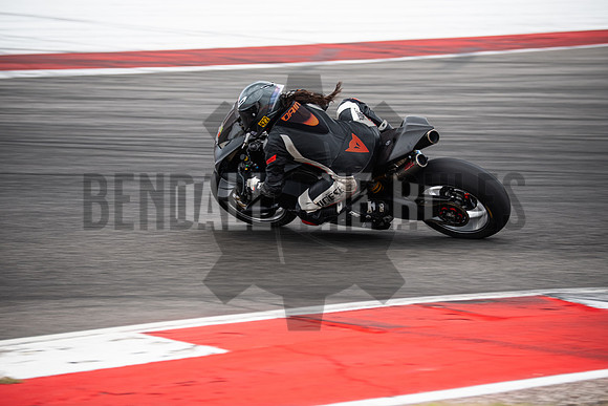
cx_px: 304
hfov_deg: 10.2
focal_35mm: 202
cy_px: 203
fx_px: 3412
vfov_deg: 6.8
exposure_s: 1/250
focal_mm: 134.4
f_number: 3.6
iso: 160
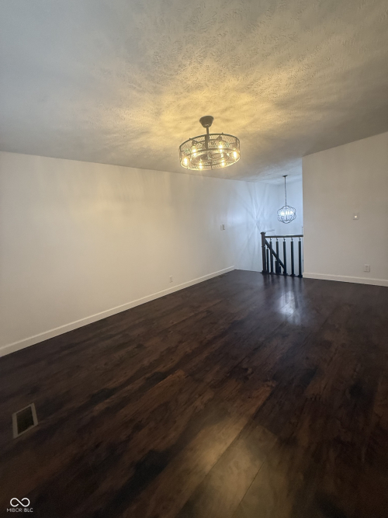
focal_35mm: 14
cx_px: 194
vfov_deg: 102.1
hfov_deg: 85.7
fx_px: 209
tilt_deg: -9.0
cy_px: 259
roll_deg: +4.4
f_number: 2.2
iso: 250
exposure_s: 1/107
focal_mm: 2.22
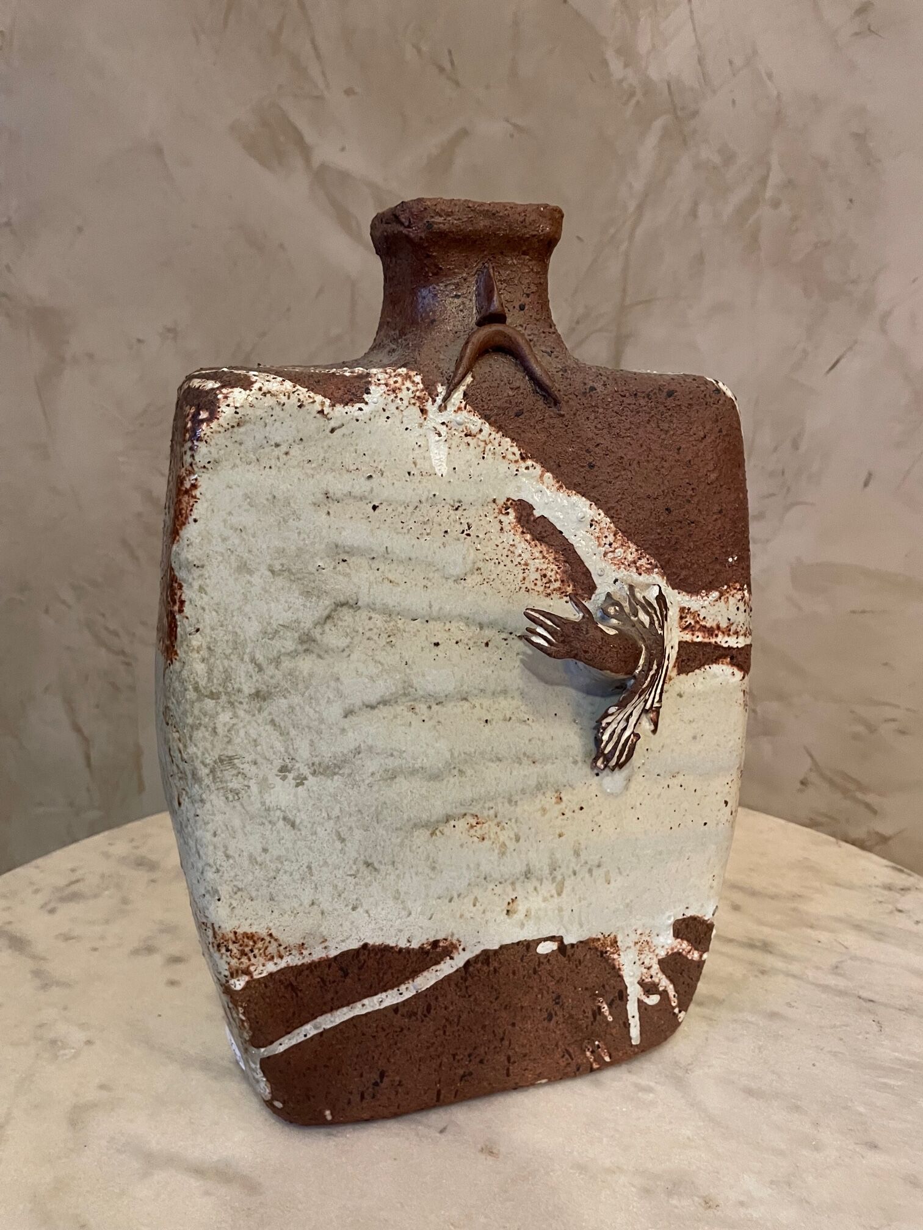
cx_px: 462
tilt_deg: -12.3
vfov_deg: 67.3
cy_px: 615
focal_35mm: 26
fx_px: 924
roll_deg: +2.1
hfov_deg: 53.1
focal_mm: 4.2
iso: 400
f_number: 1.6
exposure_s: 1/33
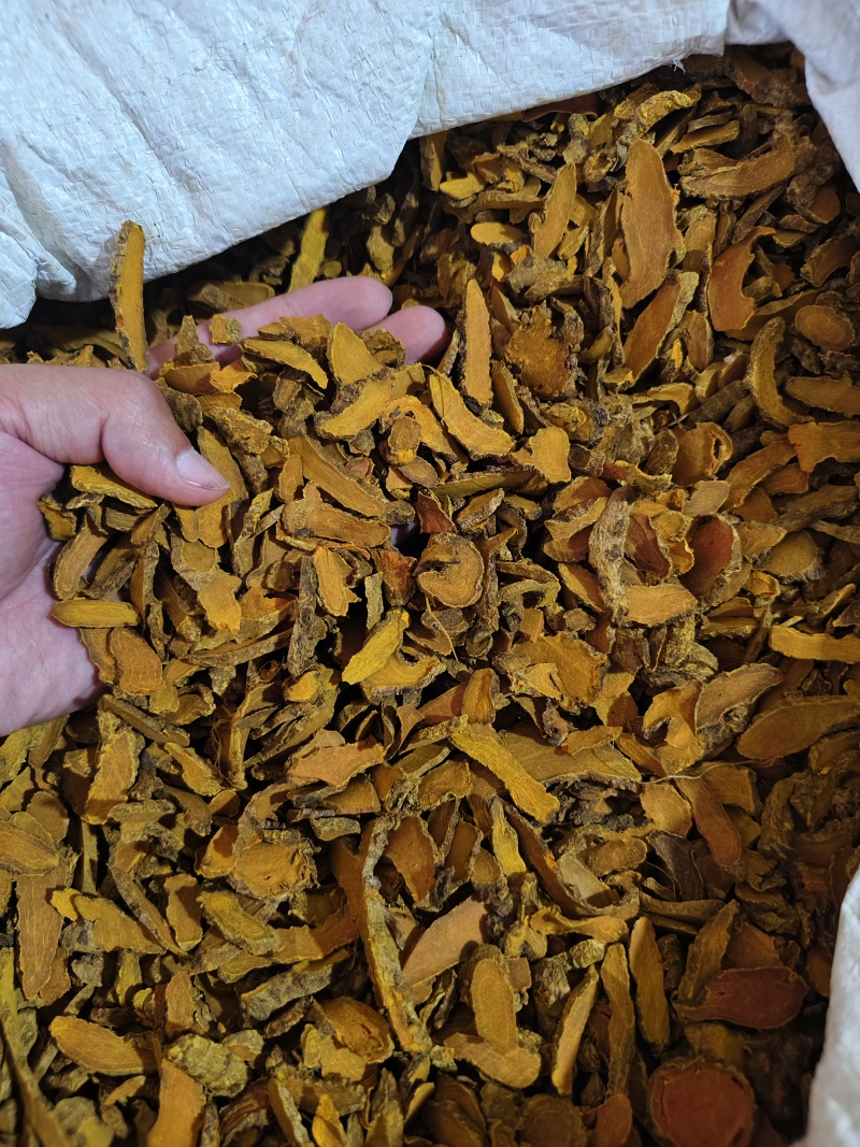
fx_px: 762
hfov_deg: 58.9
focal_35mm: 23
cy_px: 574
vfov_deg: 73.9
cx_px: 430
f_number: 1.88
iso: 695
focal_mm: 5.56
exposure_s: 1/33.3
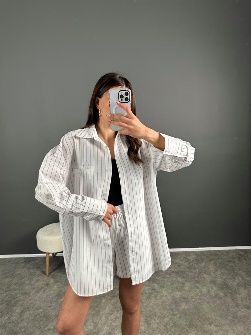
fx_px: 232
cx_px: 126
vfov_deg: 71.6
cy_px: 168
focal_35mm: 24
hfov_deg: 56.8
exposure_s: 1/121
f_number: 1.78
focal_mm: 6.86
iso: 64
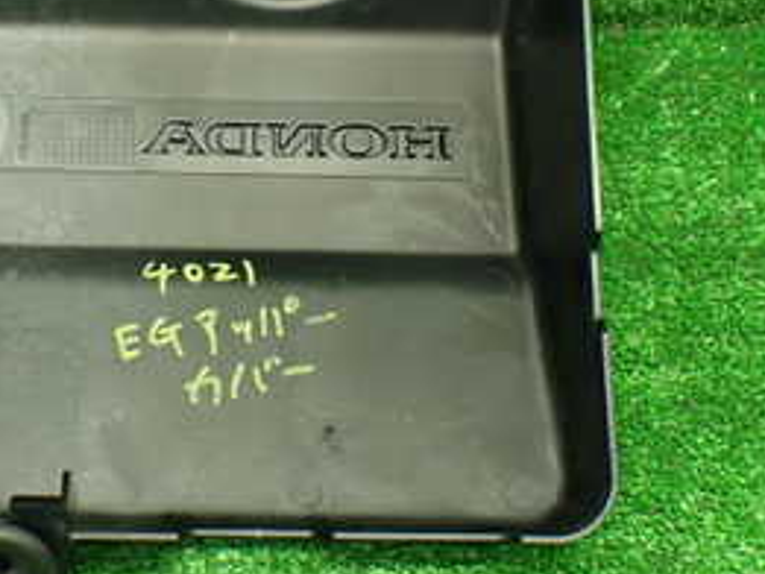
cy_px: 167
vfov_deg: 21.2
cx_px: 123
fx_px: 1526
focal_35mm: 69
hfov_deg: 27.4
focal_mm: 5.4
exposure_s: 1/100
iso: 800
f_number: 2.3
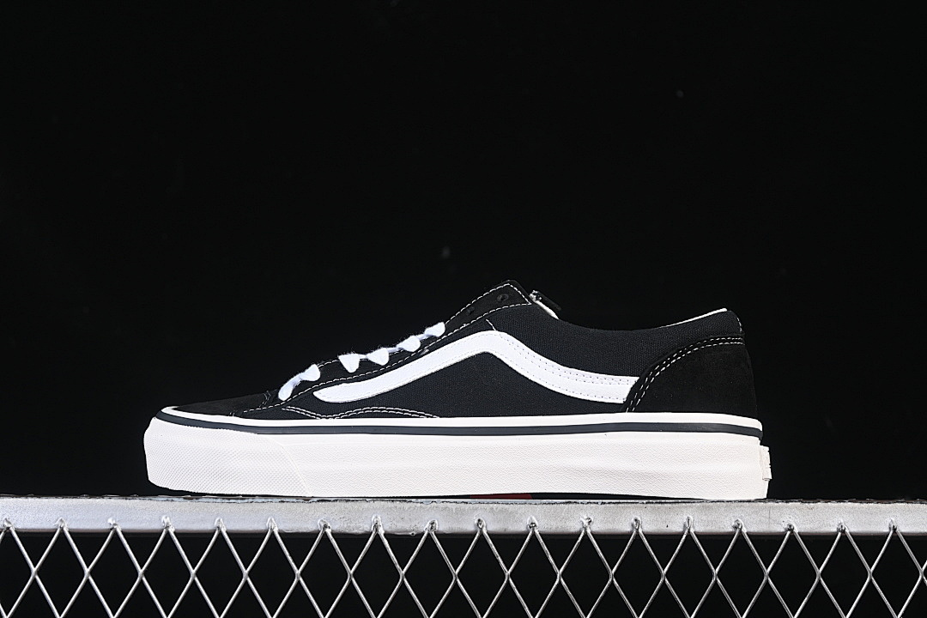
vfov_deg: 18.2
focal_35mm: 75
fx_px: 1931
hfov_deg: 27.0
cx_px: 464
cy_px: 309
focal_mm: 50
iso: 160
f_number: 6.3
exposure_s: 1/50
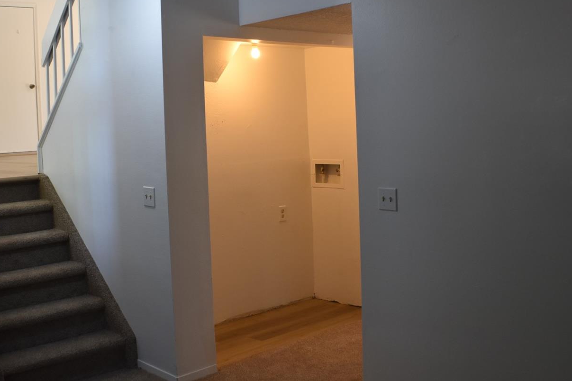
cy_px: 156
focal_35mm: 58
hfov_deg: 34.7
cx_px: 267
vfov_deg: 23.5
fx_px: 916
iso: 640
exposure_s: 1/60
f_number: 4.2
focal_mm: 29
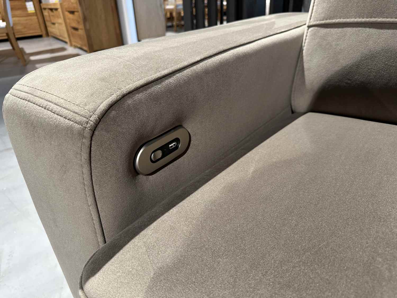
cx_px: 198
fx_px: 275
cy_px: 149
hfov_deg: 71.6
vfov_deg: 56.8
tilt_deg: -28.5
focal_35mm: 24
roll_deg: +2.5
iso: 250
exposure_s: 1/60
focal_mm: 6.86
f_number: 1.78
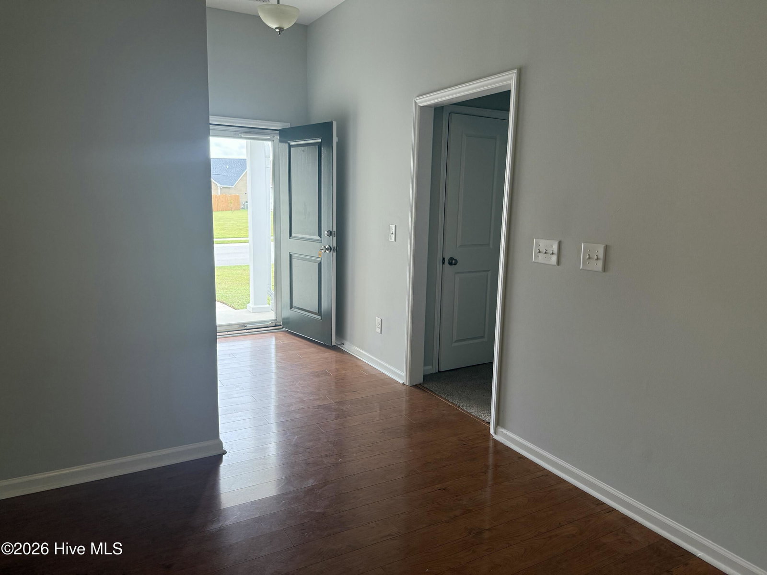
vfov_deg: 56.8
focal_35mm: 24
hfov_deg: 71.6
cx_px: 384
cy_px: 288
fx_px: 532
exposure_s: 1/218
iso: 200
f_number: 1.78
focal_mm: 6.76
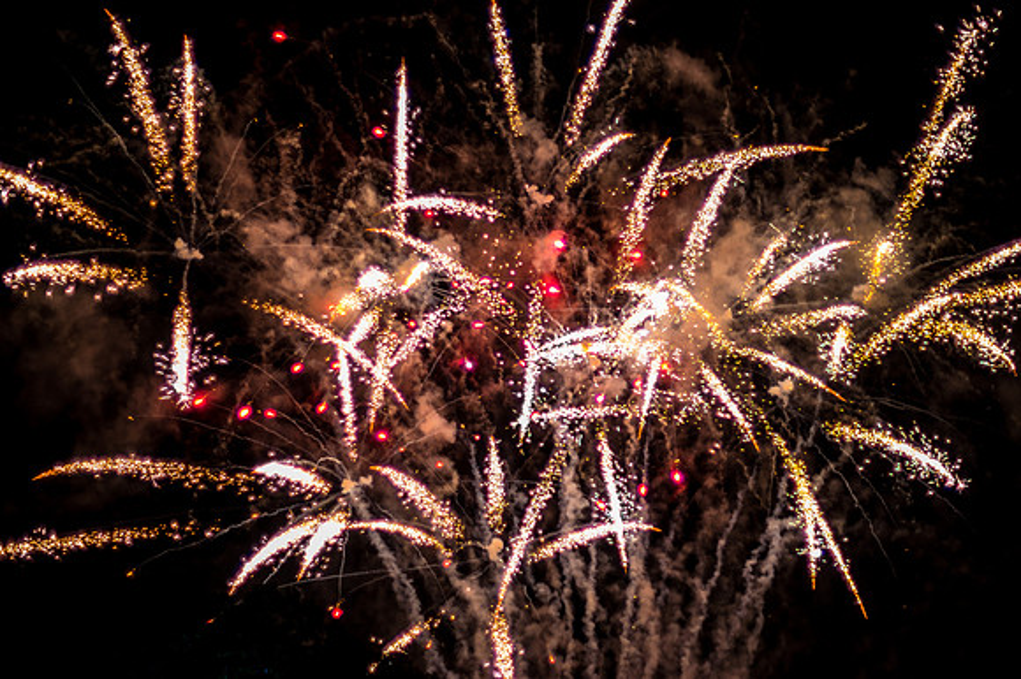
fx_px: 2126
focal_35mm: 75
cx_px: 510
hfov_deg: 27.0
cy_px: 340
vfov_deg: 18.2
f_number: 1.6
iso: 200
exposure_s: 1/25
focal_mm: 50
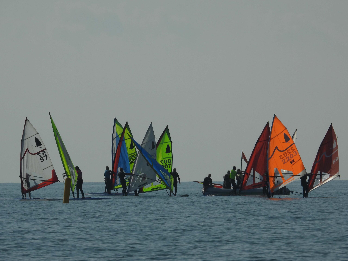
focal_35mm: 750
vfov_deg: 2.0
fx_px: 7540
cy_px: 130
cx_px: 174
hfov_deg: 2.6
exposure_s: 1/2500
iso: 100
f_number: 7.1
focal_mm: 135
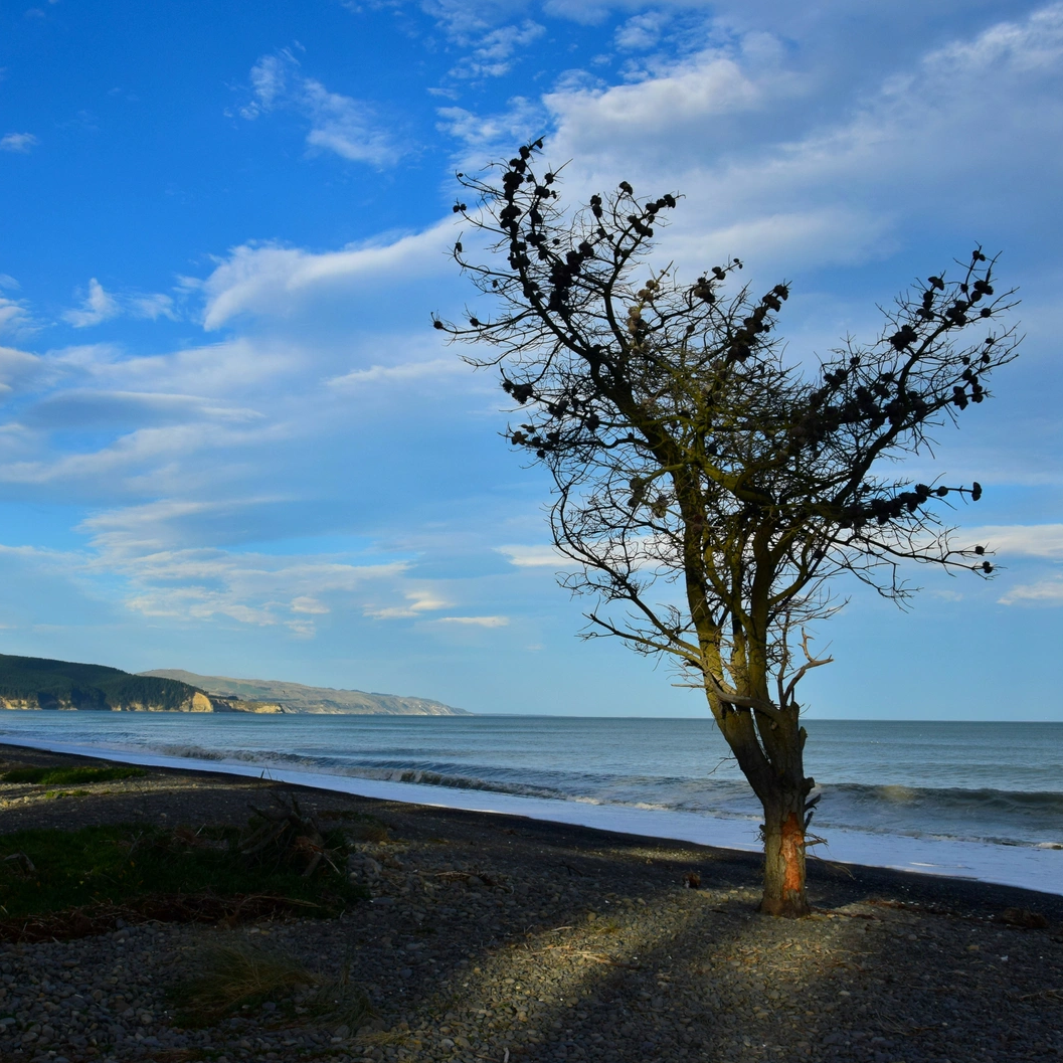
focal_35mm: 43
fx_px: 1494
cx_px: 457
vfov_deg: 39.2
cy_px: 527
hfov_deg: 39.1
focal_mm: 22
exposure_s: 1/400
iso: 200
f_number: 11
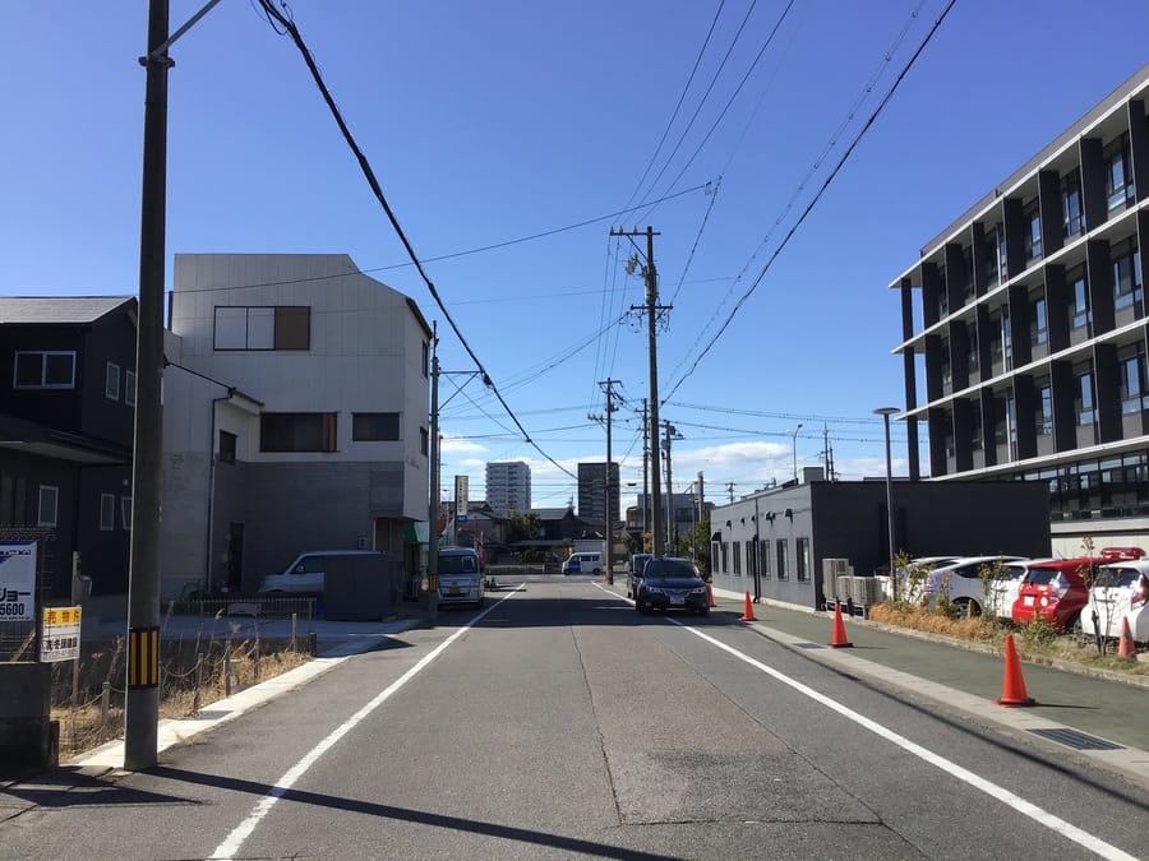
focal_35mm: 31
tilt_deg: +7.5
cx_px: 574
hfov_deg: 58.4
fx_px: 1029
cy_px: 430
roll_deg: -0.2
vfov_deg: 45.4
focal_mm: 3.3
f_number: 2.4
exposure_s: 1/1597
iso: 25
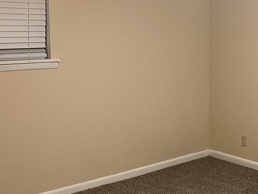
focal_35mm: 61
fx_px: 455
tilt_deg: -6.0
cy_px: 77
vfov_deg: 24.0
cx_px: 240
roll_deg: -0.3
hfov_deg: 30.1
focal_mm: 4.25
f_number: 1.8
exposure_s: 1/60
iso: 160
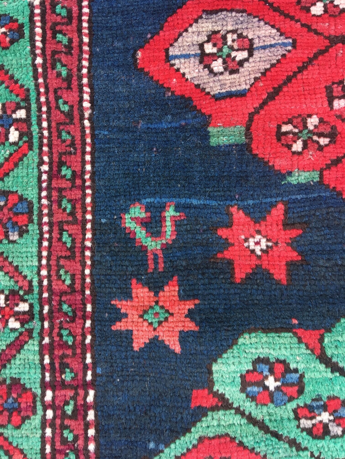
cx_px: 172
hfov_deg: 48.2
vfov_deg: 61.7
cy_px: 230
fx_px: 385
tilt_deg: -89.0
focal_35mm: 29
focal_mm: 4.15
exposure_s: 1/33
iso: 40
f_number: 2.2
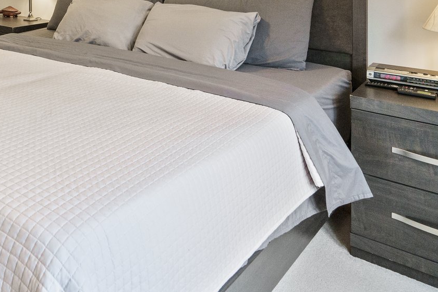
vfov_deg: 29.9
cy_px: -47
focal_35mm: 39
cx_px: 70
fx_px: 474
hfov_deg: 46.2
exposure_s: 1/30
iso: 4000
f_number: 6.3
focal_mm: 16
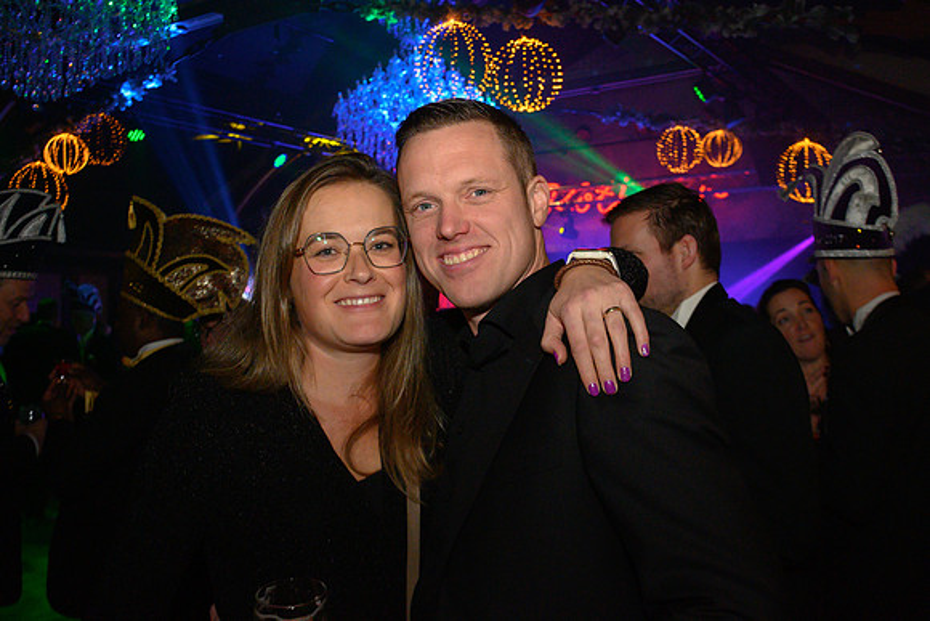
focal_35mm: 35
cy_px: 254
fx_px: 917
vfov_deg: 37.3
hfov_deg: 53.6
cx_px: 519
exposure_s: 1/160
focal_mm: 20
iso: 640
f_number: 5.6
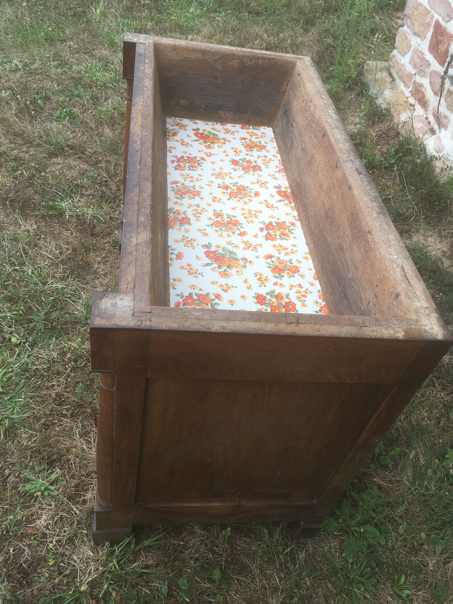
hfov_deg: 48.2
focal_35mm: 29
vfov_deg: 61.7
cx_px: 226
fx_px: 506
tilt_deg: -47.0
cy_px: 302
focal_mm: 4.15
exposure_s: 1/237
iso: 25
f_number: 2.2
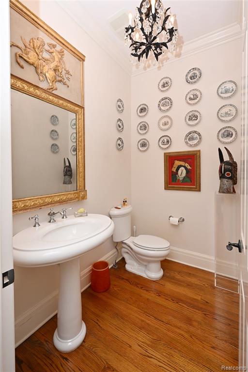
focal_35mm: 14
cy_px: 186
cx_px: 124
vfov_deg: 104.3
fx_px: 145
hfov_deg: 81.2
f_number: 10
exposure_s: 1/60
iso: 800
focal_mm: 14
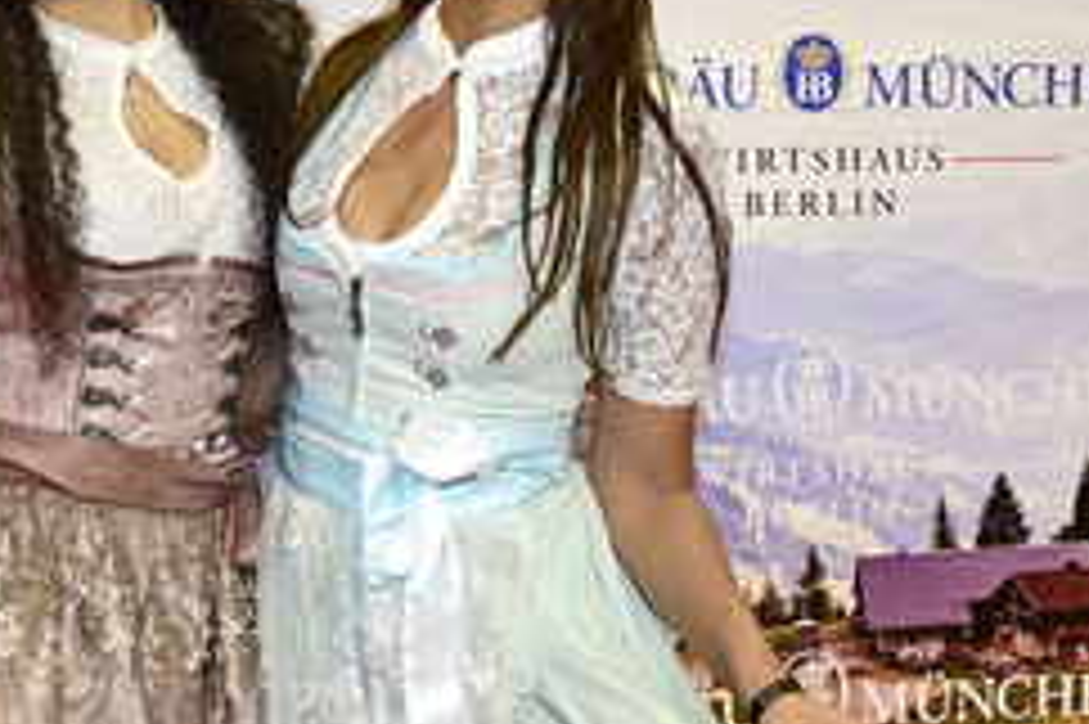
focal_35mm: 84
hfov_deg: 23.9
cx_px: 232
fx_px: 2539
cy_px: 283
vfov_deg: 16.2
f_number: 5.6
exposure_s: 1/200
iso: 1000
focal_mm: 45
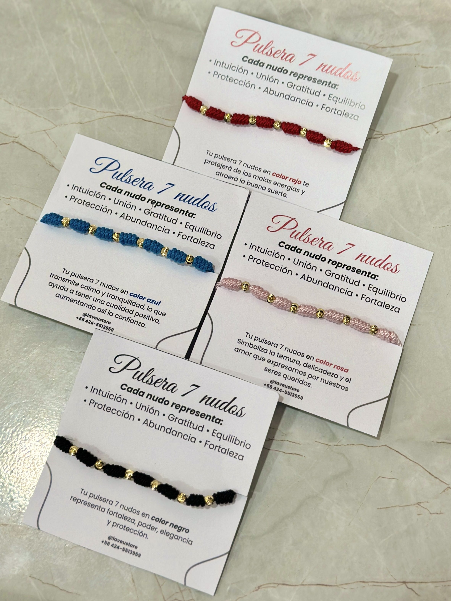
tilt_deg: -74.5
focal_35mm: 48
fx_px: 834
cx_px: 226
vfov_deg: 39.7
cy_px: 300
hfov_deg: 30.3
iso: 80
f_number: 1.78
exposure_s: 1/60
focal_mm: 6.86
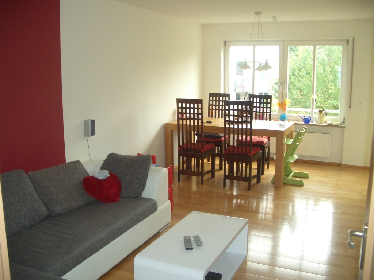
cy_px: 140
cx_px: 187
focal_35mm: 35
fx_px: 378
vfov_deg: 40.7
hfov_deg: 52.6
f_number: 2.6
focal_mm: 5.8
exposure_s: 1/125
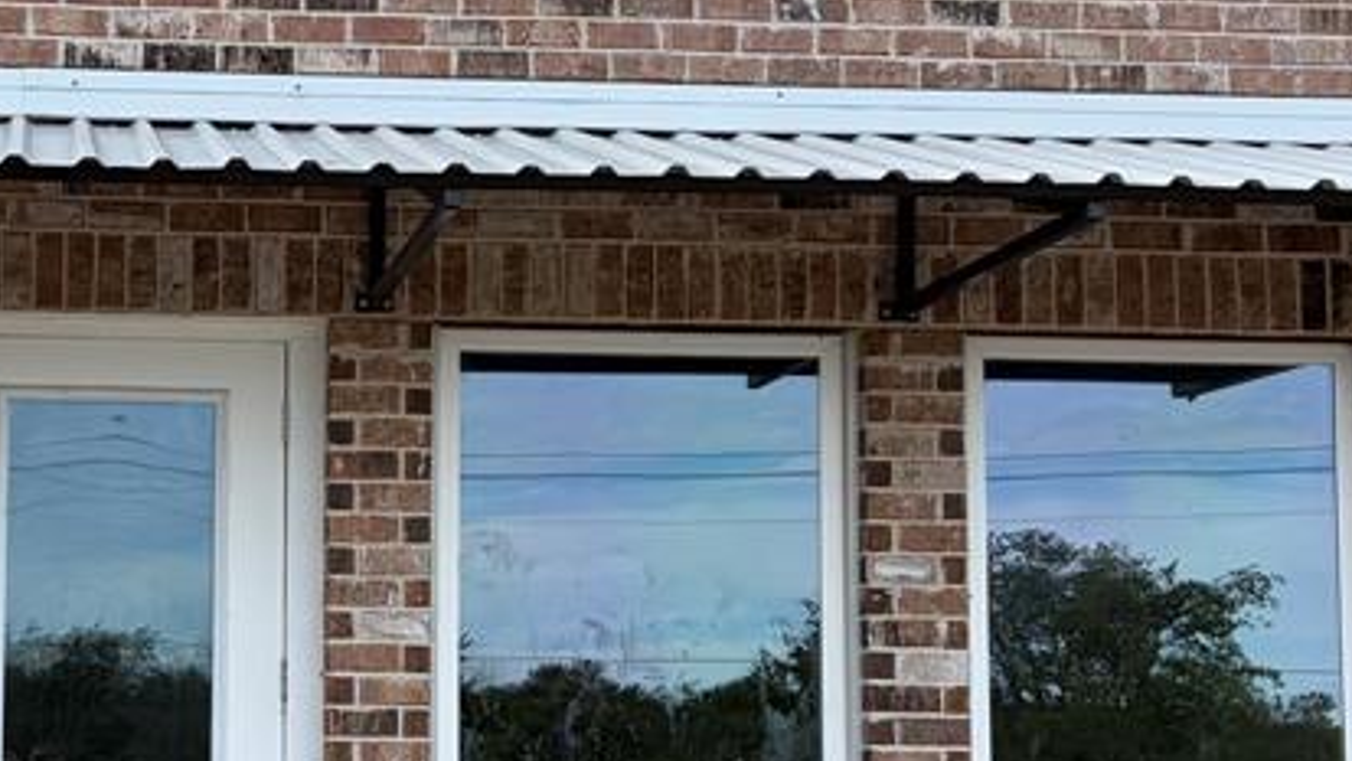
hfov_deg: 29.1
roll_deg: -0.5
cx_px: 173
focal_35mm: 70
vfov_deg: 17.2
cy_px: 519
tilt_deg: +6.6
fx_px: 2510
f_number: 1.6
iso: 50
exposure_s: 1/1032
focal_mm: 5.96
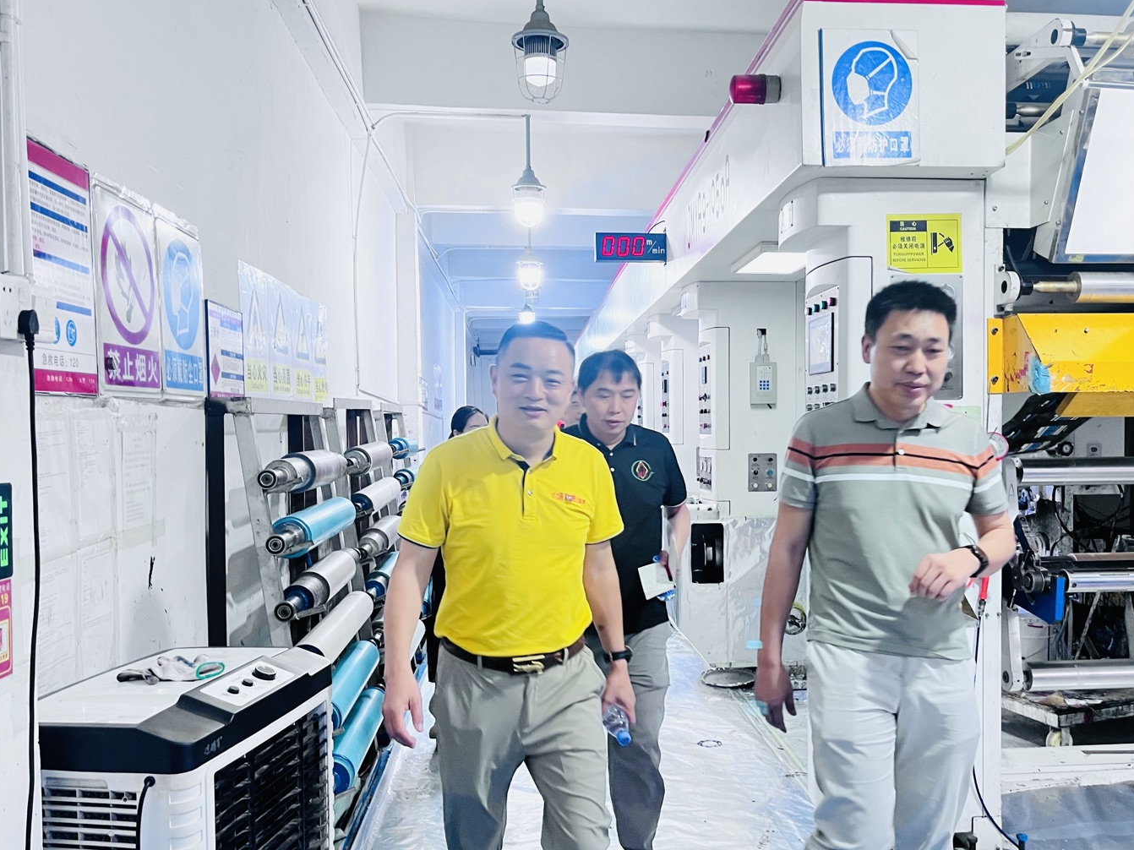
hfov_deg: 58.2
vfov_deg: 45.4
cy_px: 451
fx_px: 1015
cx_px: 643
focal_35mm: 31
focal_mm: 5.1
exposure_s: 1/50
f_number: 1.6
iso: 100
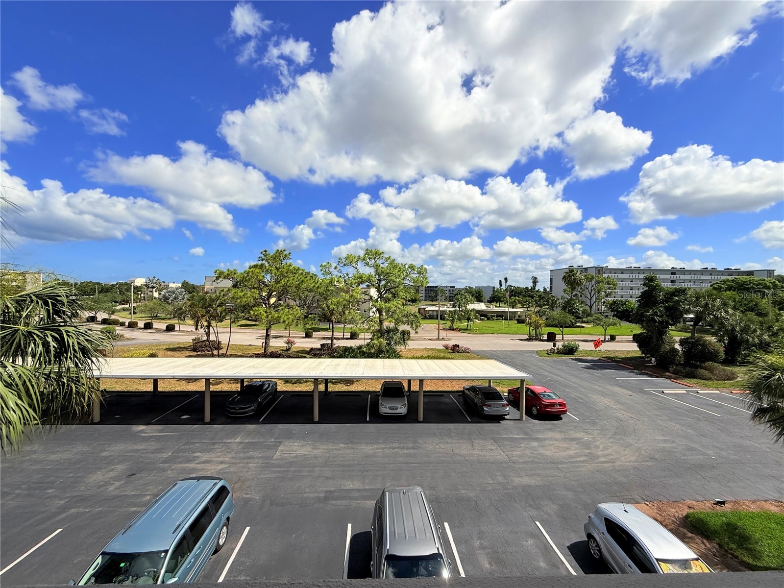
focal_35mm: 14
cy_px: 294
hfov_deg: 102.1
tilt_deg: +2.9
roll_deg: -1.4
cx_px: 392
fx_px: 317
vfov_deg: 85.7
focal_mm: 2.22
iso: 50
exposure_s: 1/4149
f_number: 2.2
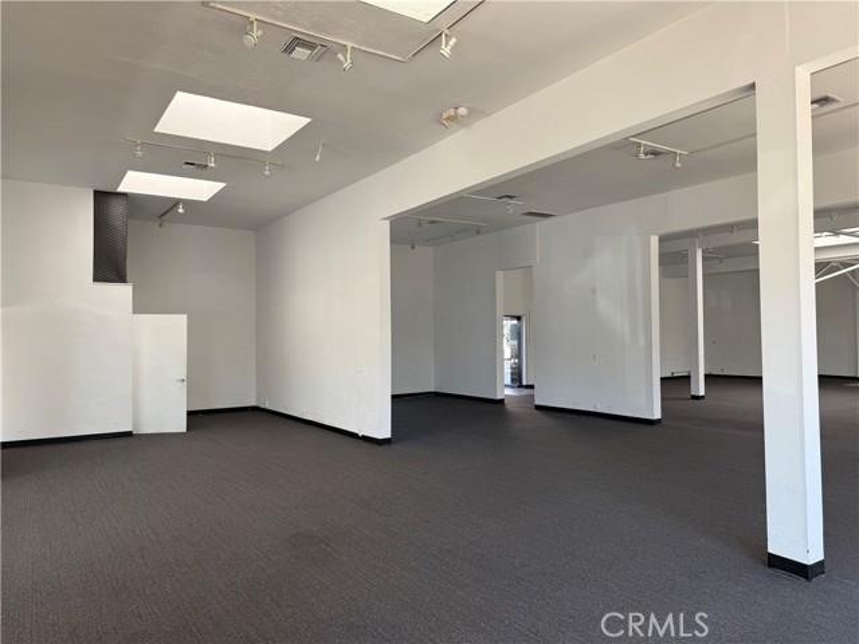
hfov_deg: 71.6
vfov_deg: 56.8
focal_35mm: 24
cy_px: 322
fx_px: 596
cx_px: 430
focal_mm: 6.76
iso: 80
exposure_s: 1/397
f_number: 1.78
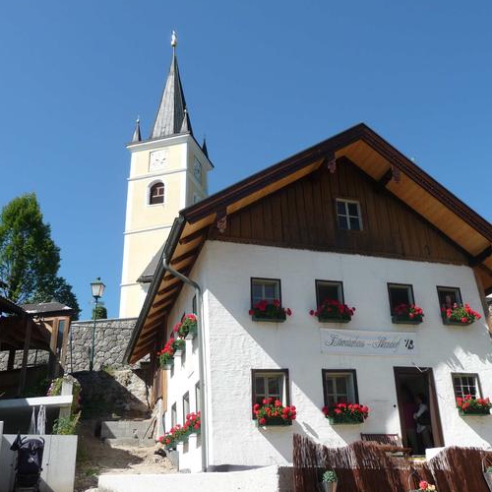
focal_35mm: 36
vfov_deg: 46.0
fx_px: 579
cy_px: 244
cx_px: 284
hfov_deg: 45.9
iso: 100
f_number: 3.4
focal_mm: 5
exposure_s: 1/800
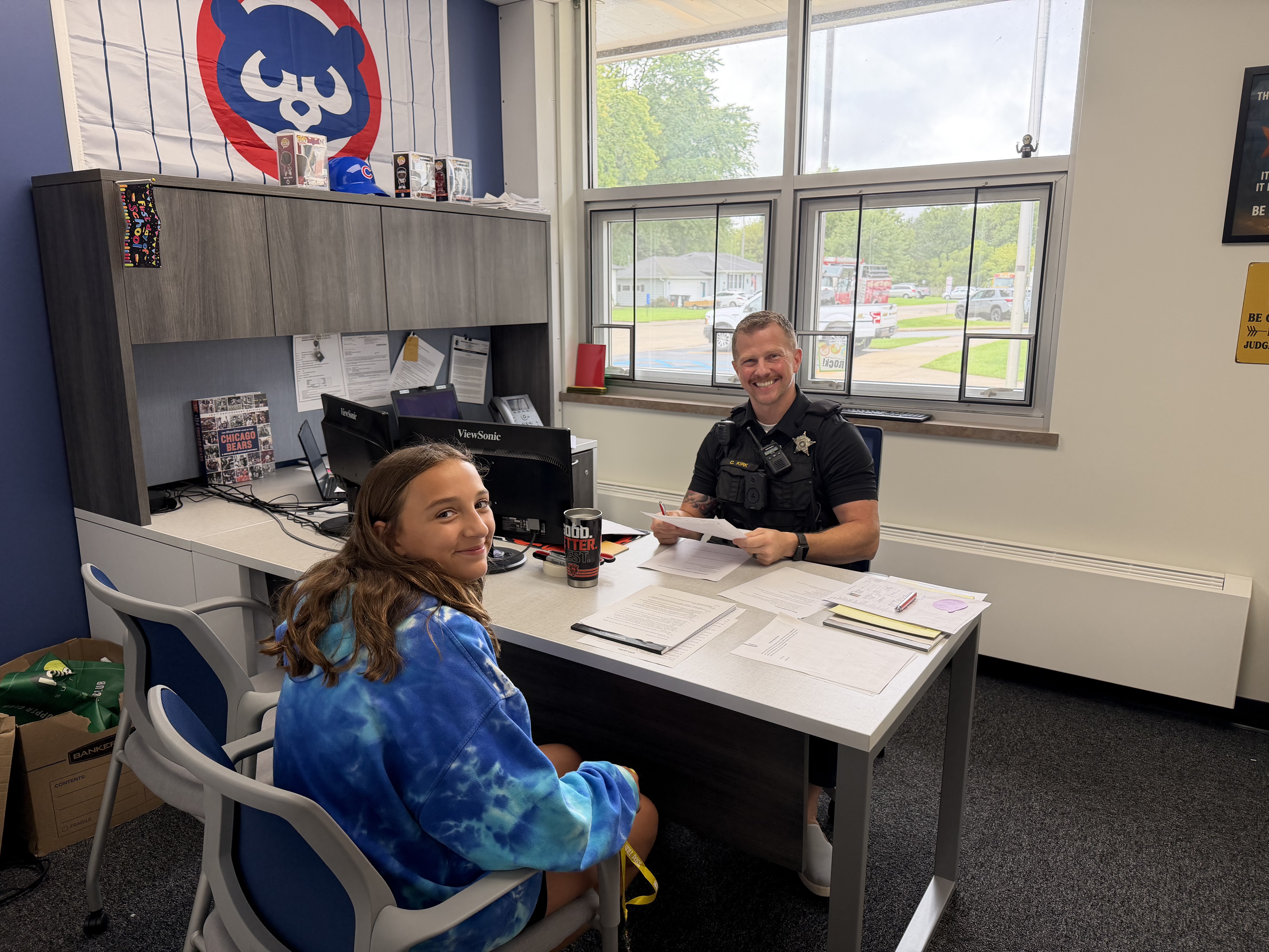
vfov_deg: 56.8
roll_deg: +0.0
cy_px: 476
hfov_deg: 71.6
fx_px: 880
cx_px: 634
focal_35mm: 24
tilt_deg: -11.6
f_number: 1.78
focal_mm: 6.76
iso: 160
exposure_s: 1/121
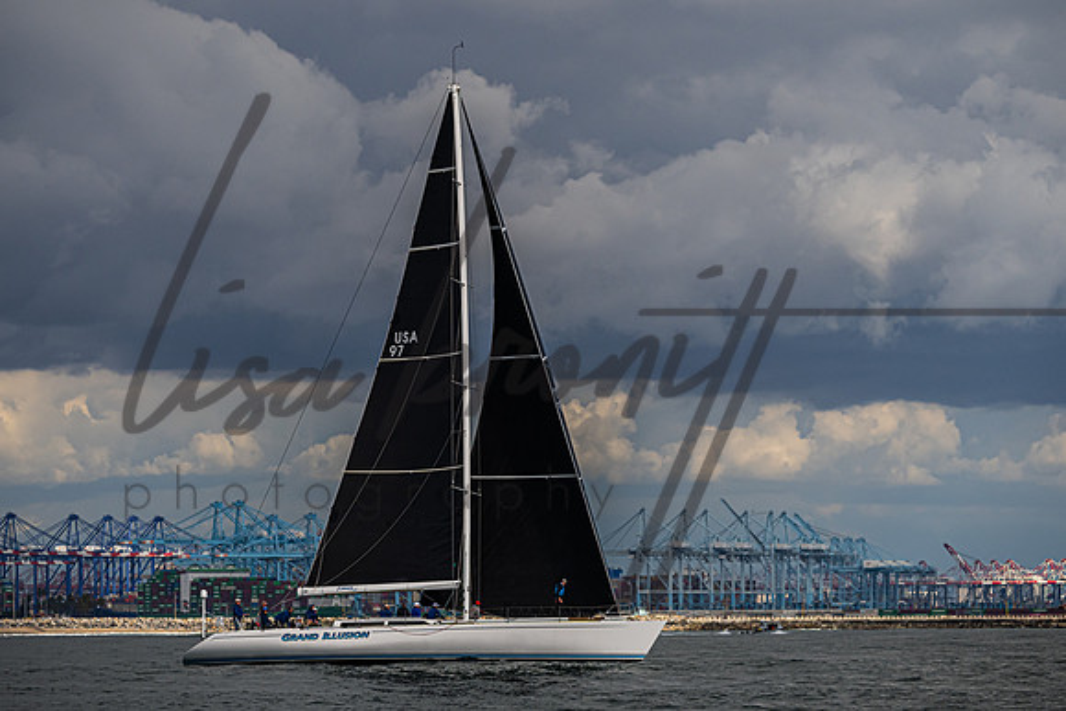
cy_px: 273
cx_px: 485
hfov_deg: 8.2
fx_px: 7420
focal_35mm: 251
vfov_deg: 5.5
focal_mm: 195
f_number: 5.6
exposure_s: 1/5000
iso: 400
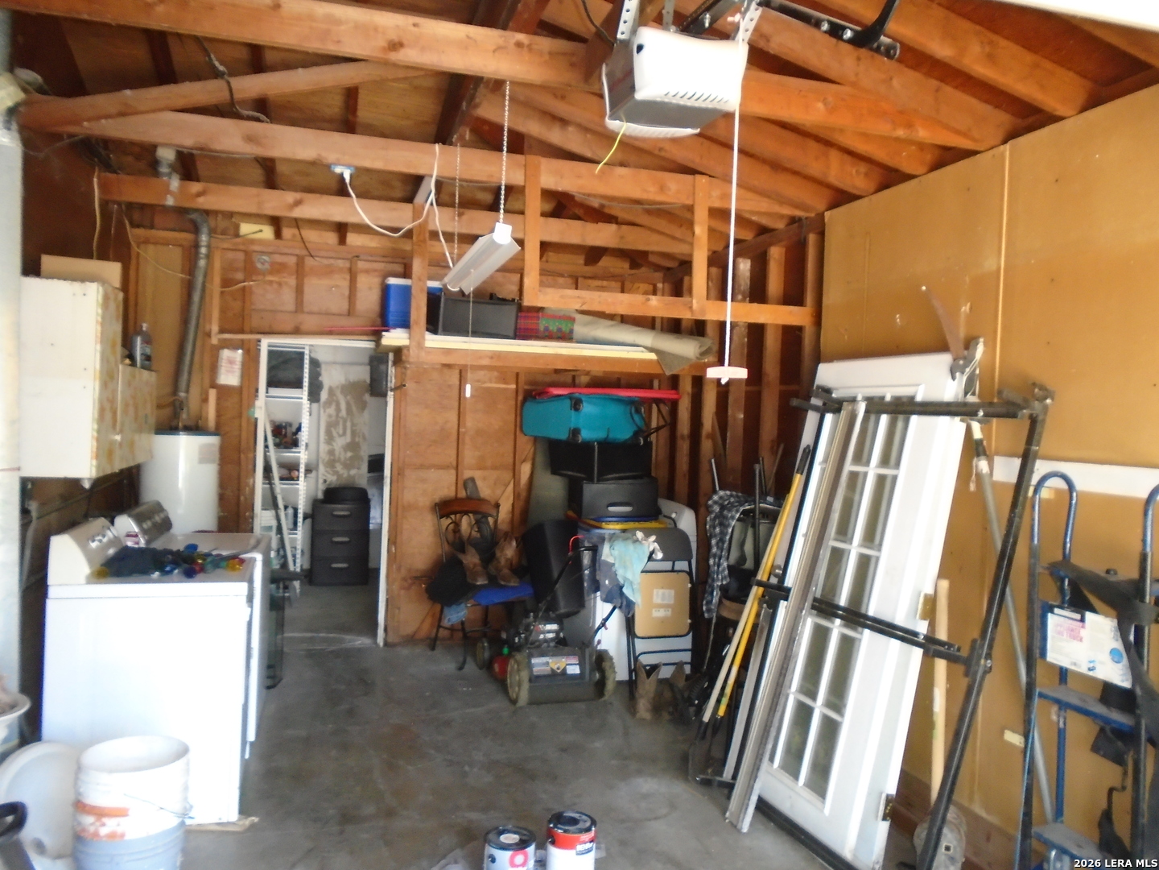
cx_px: 580
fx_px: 871
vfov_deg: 53.1
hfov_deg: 67.3
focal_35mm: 26
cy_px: 435
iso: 400
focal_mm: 4.6
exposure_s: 1/30
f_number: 3.2
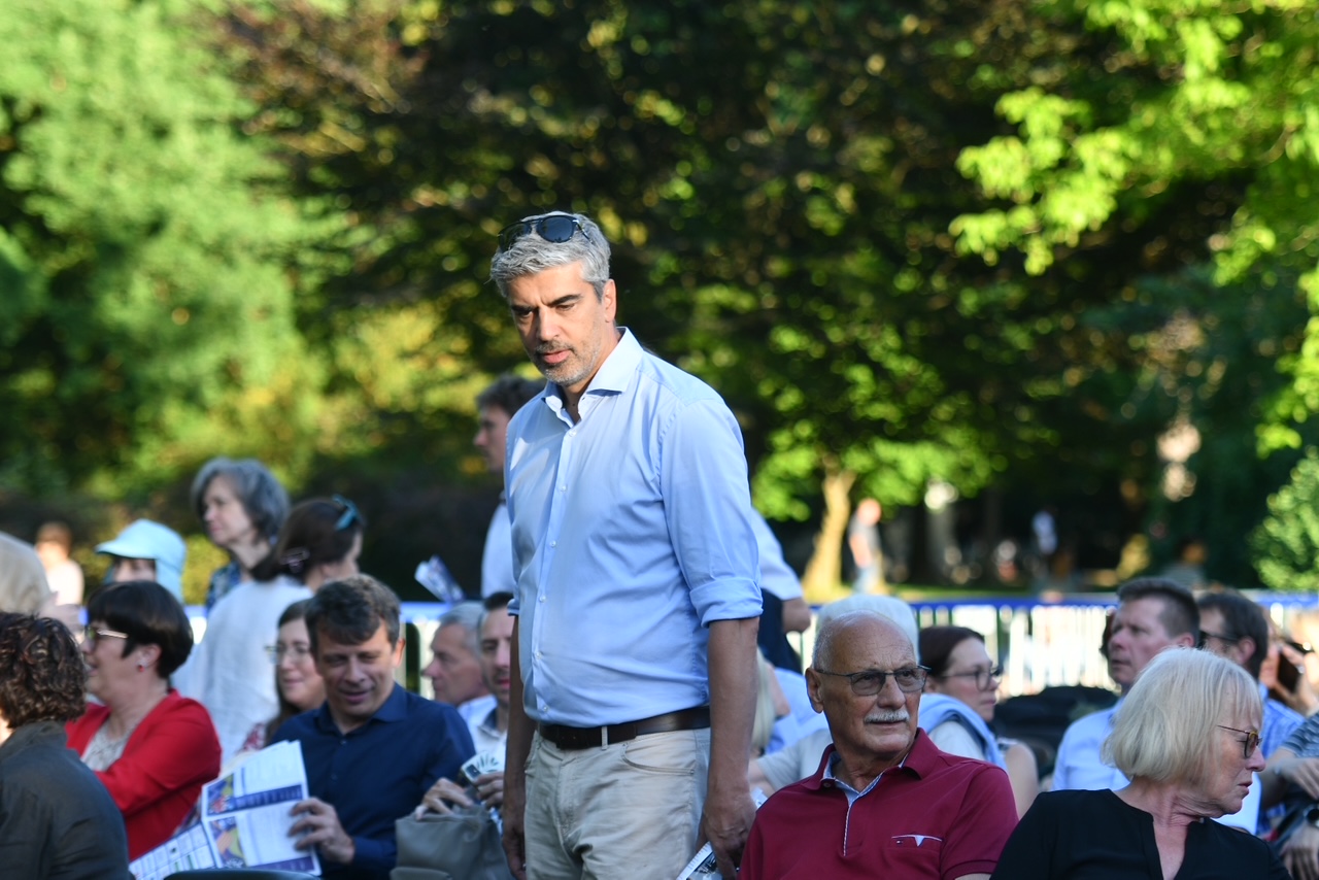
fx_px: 5497
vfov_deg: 9.2
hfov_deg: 13.7
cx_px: 660
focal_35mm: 150
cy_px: 440
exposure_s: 1/200
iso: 100
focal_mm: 100
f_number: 3.2
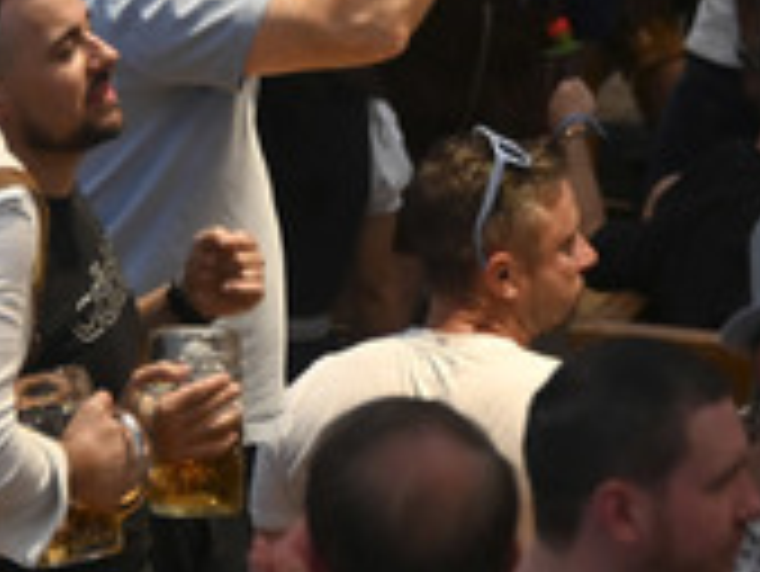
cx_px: 342
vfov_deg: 2.6
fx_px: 12677
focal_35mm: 577
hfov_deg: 3.4
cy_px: -45
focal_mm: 150
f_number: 5.6
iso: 4000
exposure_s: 1/200
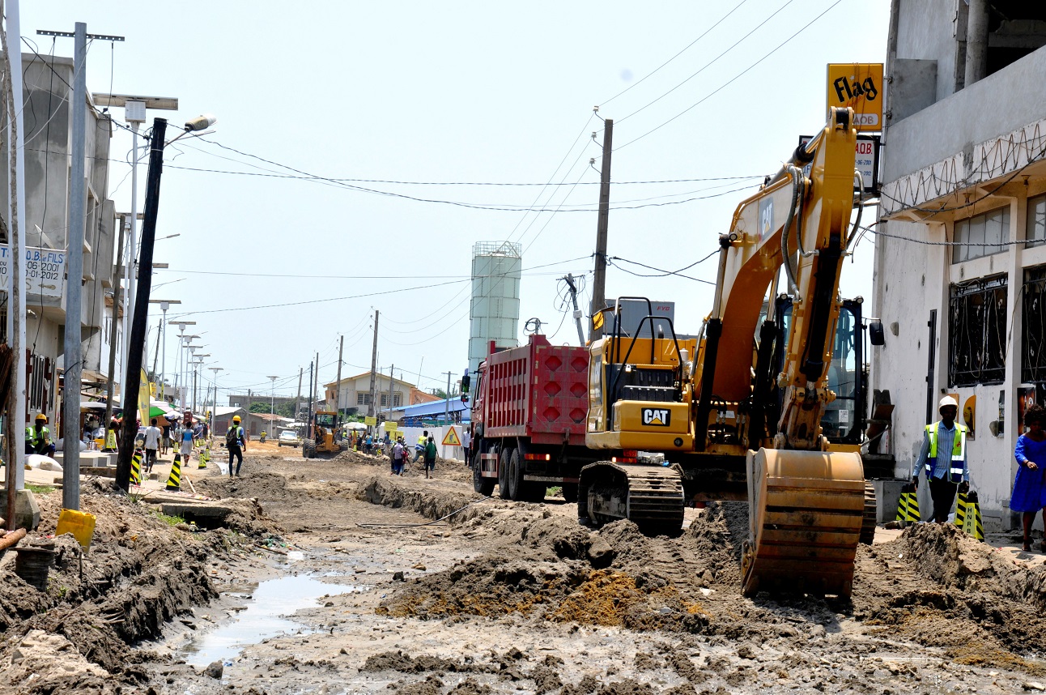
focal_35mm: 93
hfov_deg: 21.9
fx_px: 2699
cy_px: 348
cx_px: 523
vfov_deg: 14.7
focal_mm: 62
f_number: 13
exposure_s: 1/200
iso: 200
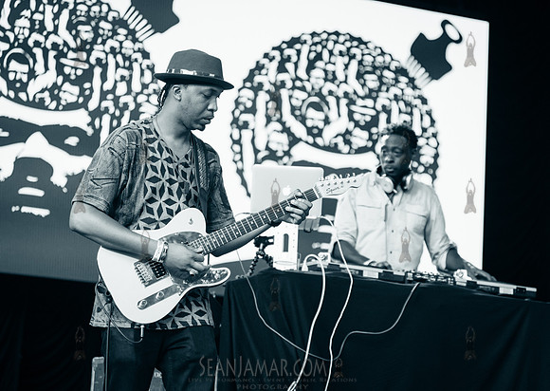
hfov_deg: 21.1
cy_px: 208
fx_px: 1480
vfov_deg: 15.0
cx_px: 277
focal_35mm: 95
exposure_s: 1/1250
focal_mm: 80
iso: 1250
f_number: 2.8
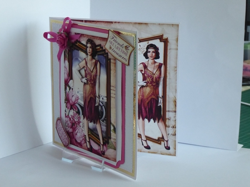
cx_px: 125
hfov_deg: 21.5
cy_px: 94
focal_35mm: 91
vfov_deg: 16.2
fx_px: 657
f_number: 4.8
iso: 800
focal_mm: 15
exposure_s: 1/80
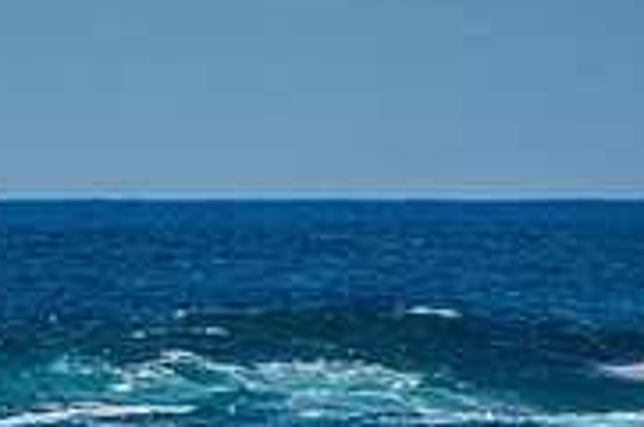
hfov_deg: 1.0
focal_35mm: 2013
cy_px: 639
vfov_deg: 0.7
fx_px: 35946
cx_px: 128
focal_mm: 400
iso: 320
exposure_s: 1/2000
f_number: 5.6
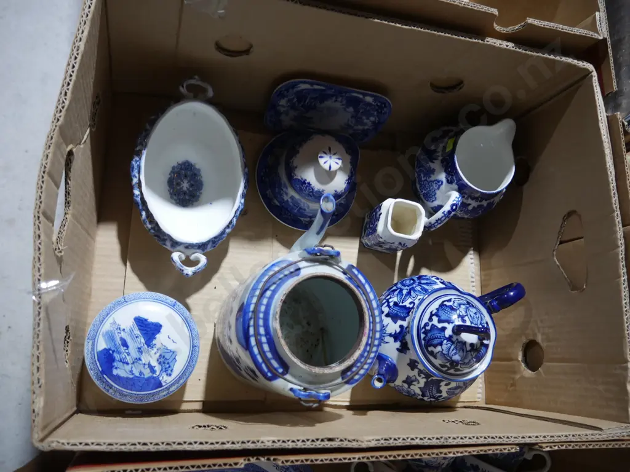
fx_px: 510
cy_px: 236
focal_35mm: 28
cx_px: 315
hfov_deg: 63.4
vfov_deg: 49.7
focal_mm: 14
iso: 640
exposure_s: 1/60
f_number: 3.5
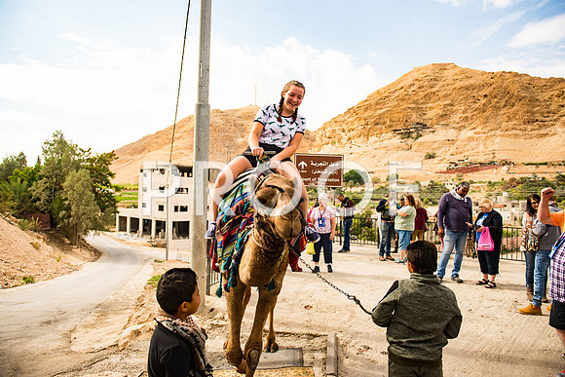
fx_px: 408
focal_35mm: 26
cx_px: 282
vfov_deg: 49.6
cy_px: 188
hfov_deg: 69.4
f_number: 2.8
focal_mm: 26
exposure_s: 1/2500
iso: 200
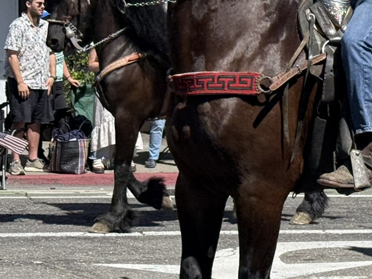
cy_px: 74
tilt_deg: -1.9
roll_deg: -1.0
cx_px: 336
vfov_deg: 9.7
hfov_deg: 12.9
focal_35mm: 152
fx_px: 1633
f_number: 1.78
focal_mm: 6.76
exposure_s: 1/4098
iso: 64
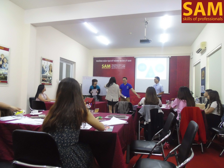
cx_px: 112
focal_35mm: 26
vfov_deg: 53.1
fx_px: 168
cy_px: 84
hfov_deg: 67.3
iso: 400
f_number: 3.5
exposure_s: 1/25
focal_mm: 4.6
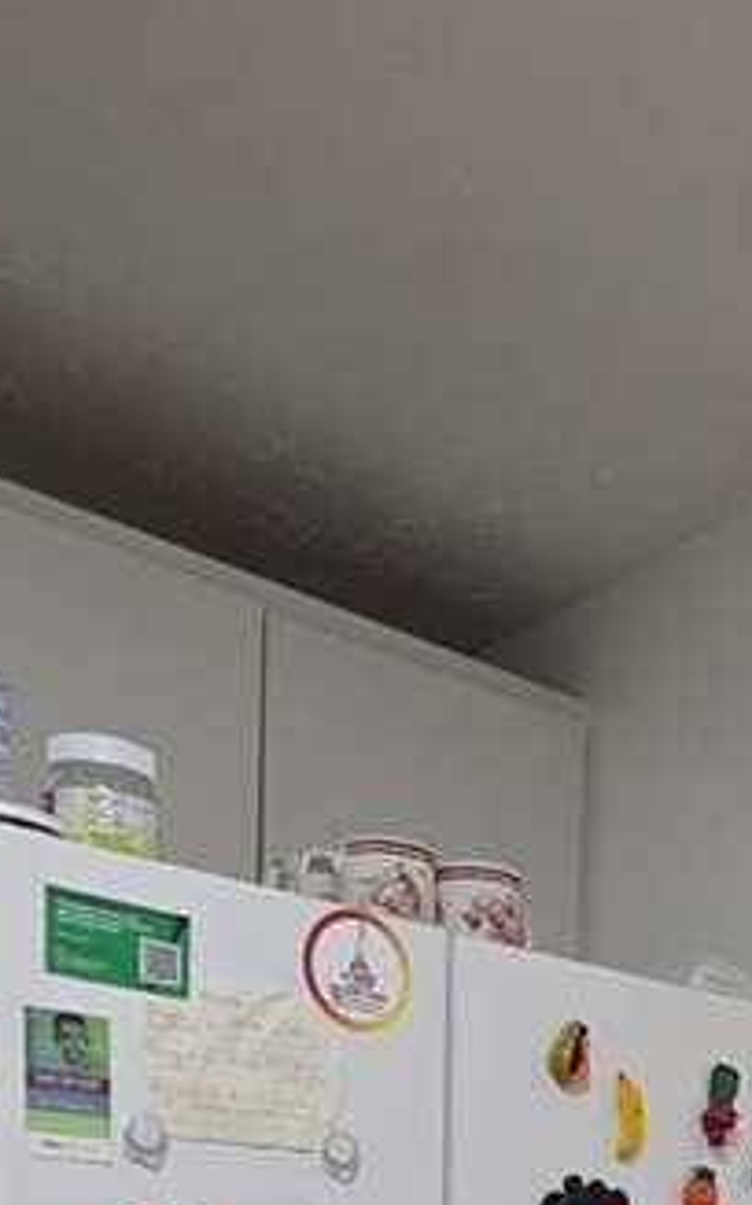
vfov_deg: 33.9
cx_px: 767
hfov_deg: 26.9
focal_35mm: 45
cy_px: 1511
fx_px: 1478
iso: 160
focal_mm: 2.2
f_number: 2.2
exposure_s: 1/120
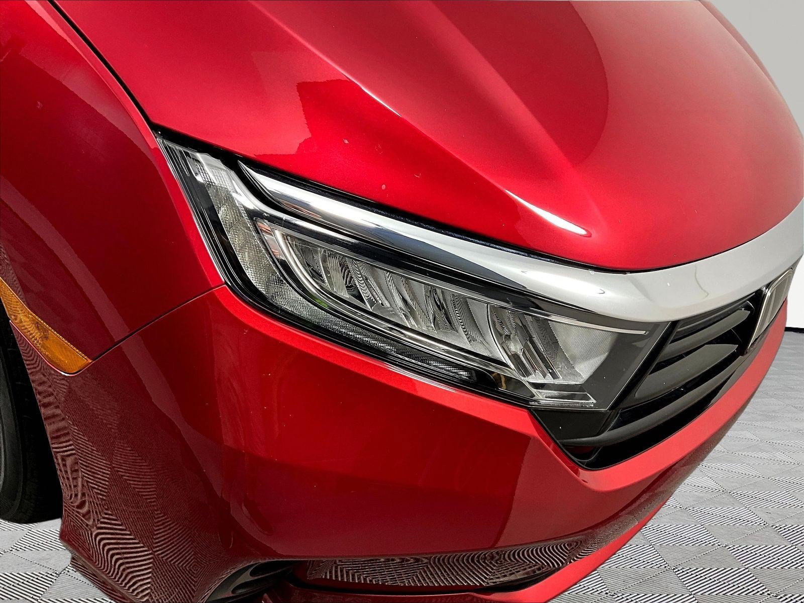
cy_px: 302
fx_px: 674
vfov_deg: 48.2
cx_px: 402
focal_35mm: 29
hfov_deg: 61.7
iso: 64
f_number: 1.8
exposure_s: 1/122
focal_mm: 3
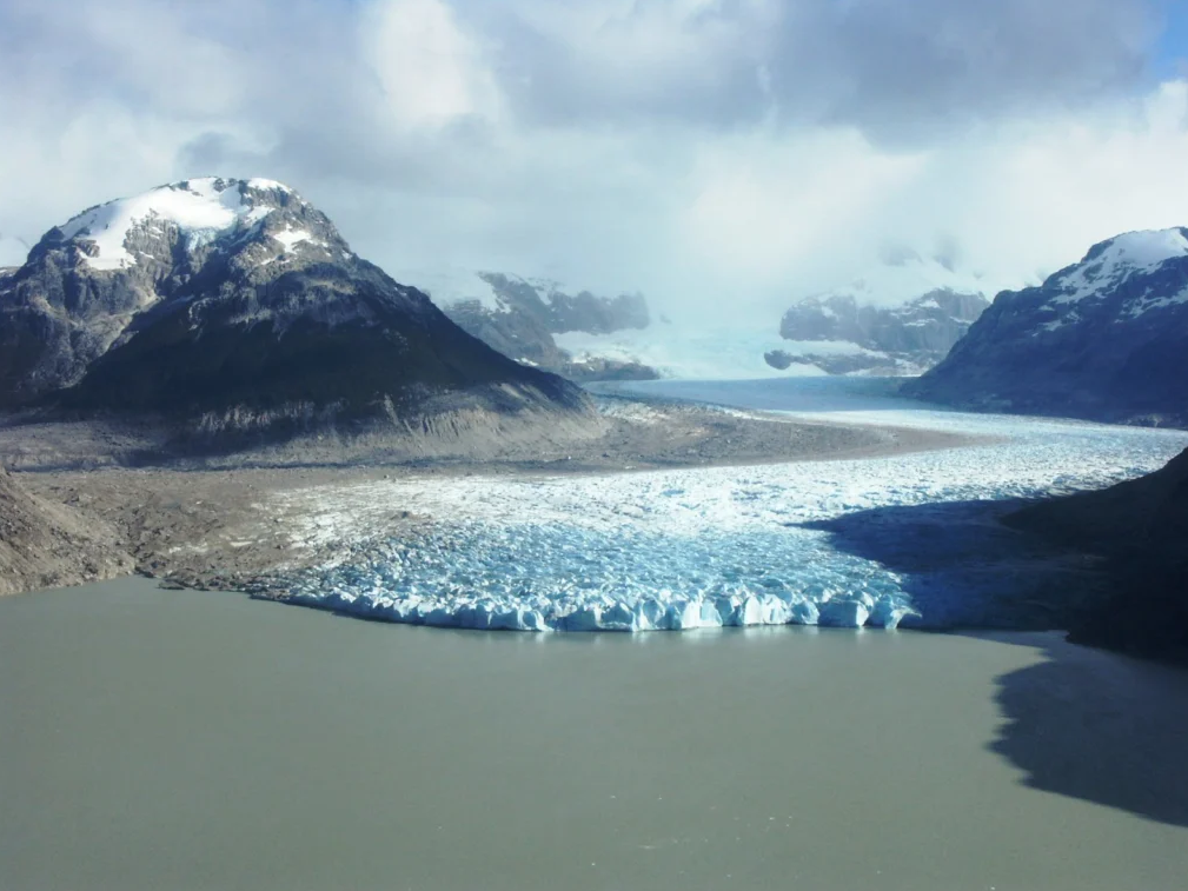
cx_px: 591
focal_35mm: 68
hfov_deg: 28.6
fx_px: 2334
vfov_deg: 21.6
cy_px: 451
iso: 100
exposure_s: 1/640
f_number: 8
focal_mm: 16.58
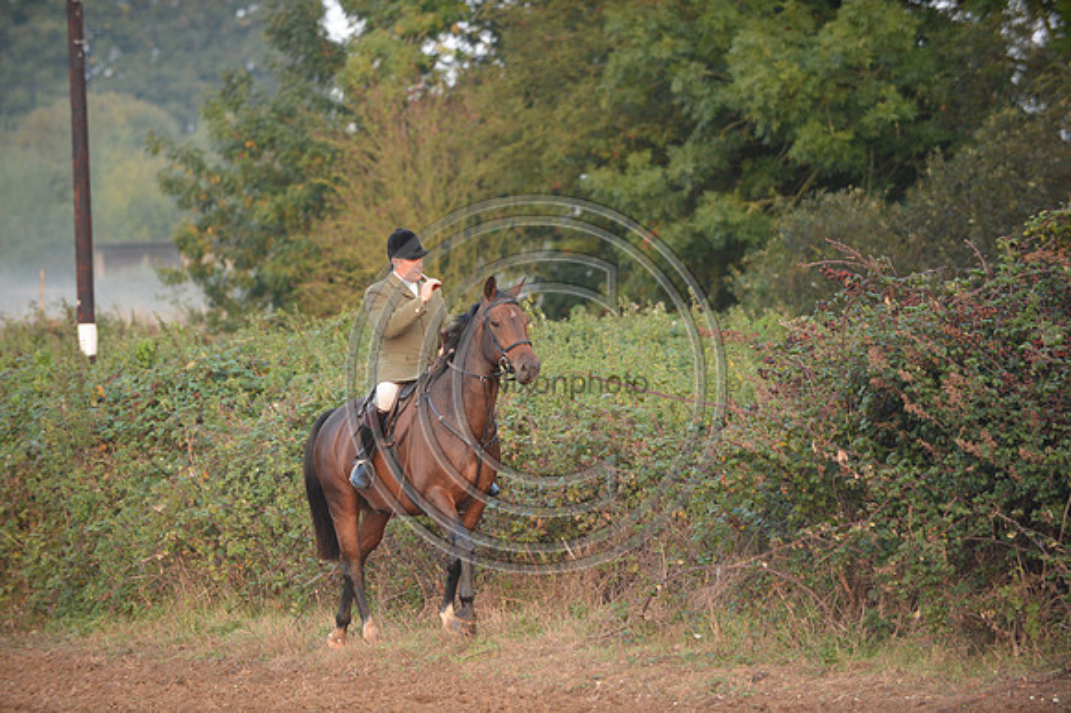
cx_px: 536
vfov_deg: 7.6
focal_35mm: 180
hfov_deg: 11.4
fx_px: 5352
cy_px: 356
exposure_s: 1/500
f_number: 2.8
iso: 2500
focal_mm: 180
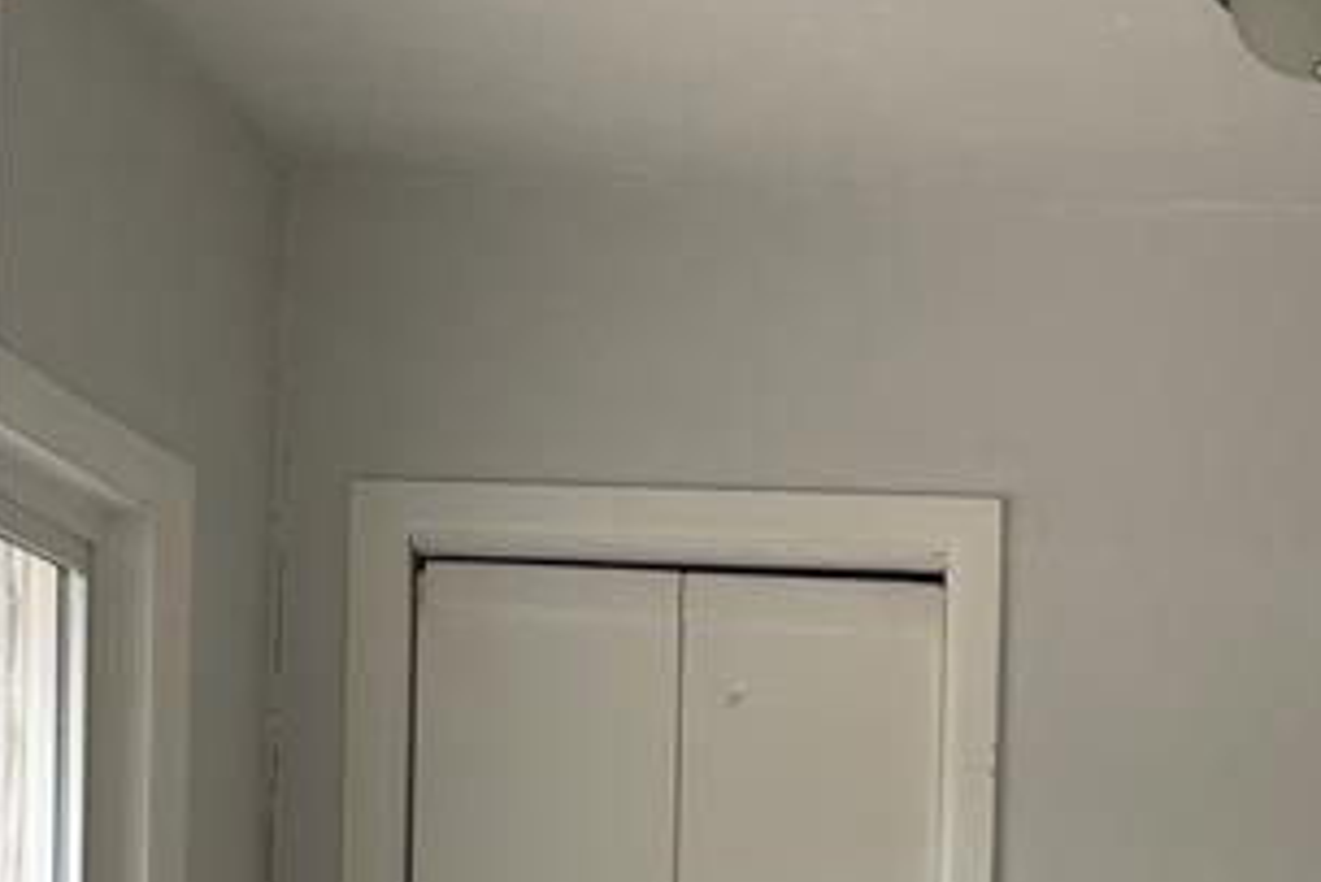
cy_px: 1262
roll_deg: -1.2
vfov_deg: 14.2
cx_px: 1412
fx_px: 3341
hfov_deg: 21.4
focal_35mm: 91
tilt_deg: -0.7
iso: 50
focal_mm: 4.2
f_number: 1.6
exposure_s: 1/121
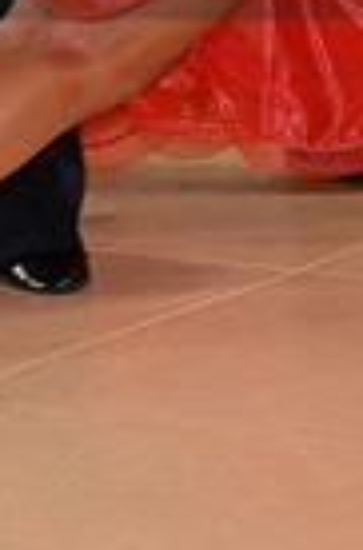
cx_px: 54
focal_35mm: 505
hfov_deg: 2.7
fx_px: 7696
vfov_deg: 4.1
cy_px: -112
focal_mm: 120
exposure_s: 1/250
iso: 1250
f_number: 5.6
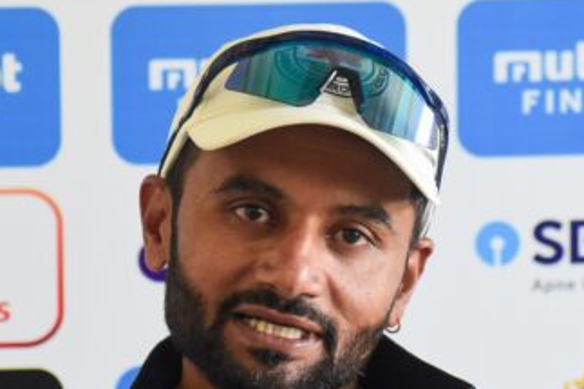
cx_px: 304
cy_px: 242
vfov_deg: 2.9
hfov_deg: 4.4
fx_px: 7620
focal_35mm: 470
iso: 1600
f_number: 5
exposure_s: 1/160
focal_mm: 160
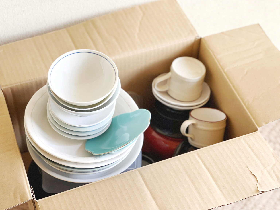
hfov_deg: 25.3
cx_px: 140
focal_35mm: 77
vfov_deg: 19.1
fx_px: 623
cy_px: 105
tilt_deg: -50.5
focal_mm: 9
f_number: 2.8
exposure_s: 1/80
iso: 250
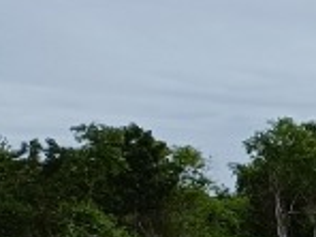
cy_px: 438
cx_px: 1057
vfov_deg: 8.4
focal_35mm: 169
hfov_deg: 8.8
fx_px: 1543
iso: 106
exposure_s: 1/1292
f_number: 1.7
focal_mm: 4.7
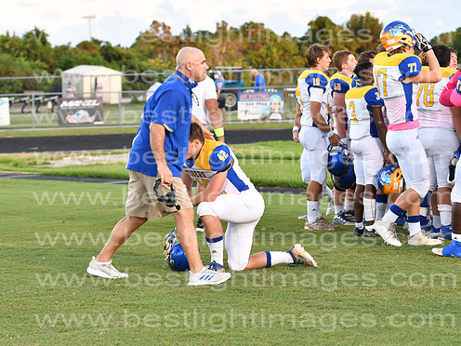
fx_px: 1571
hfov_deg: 16.7
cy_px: 178
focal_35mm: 118
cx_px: 245
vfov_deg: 12.6
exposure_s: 1/320
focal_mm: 70
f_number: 4
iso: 640
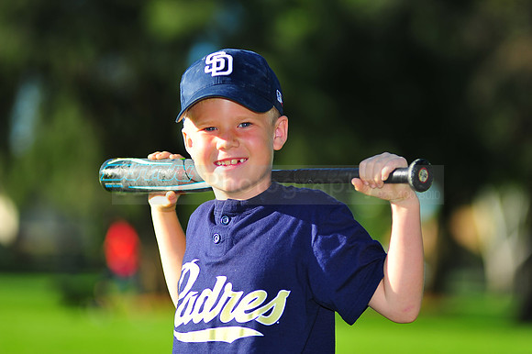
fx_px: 2658
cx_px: 266
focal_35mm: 180
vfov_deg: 7.6
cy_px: 177
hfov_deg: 11.4
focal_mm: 180
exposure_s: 1/1250
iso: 200
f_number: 3.5
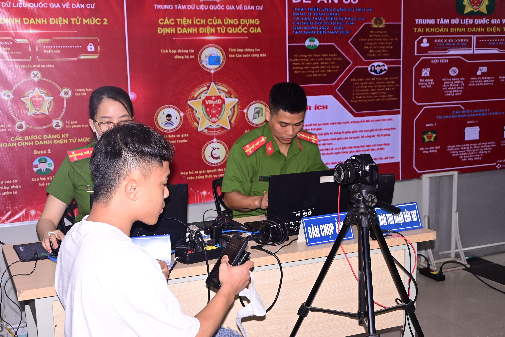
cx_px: 252
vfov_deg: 26.5
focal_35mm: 51
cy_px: 168
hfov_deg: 38.9
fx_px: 716
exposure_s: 1/200
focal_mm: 34
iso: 800
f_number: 5
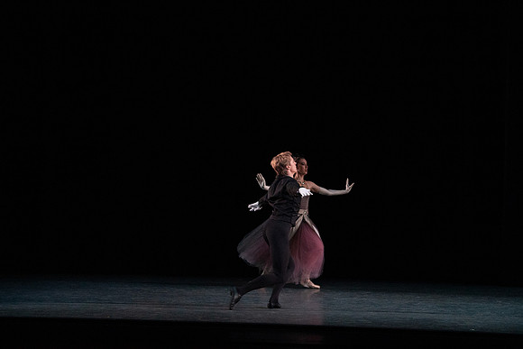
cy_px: 174
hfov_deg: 13.3
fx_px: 2238
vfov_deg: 8.9
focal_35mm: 154
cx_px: 262
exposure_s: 1/400
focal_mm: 154
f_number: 5.6
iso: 16000
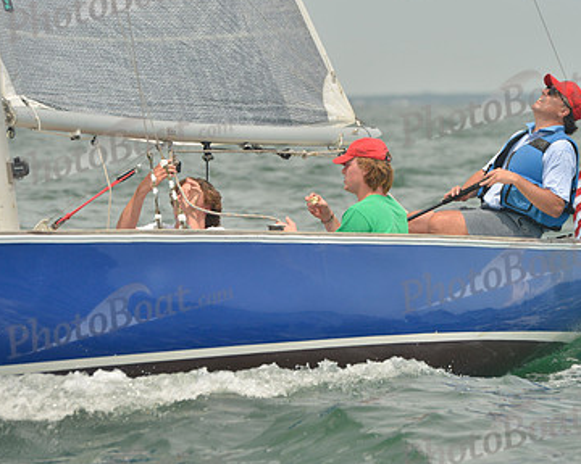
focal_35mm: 295
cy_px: 210
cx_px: 318
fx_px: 5073
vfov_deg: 5.2
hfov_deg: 6.6
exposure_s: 1/800
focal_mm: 195
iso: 400
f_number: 6.3
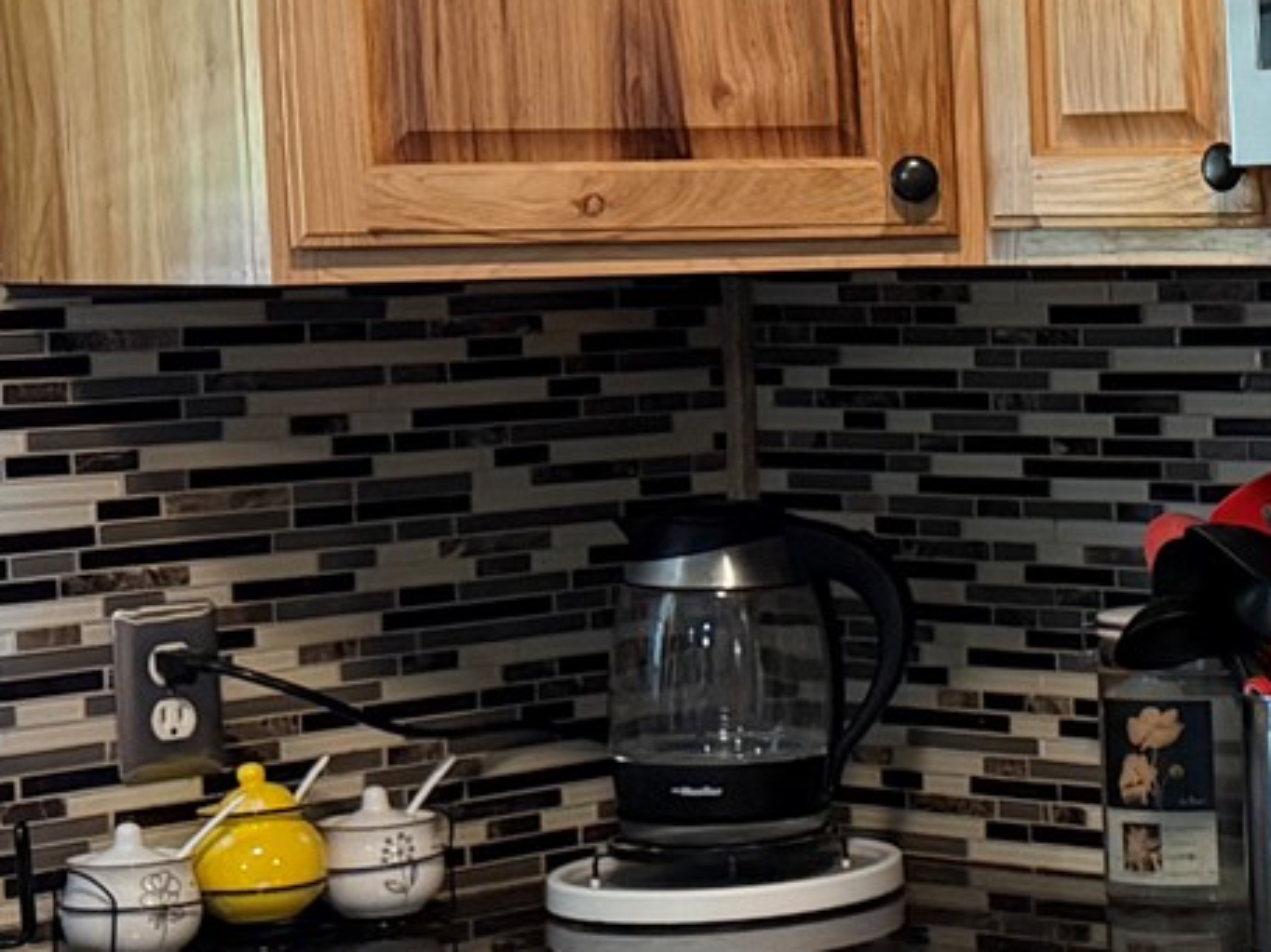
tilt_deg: -3.5
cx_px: 1835
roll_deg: +1.7
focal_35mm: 108
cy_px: 497
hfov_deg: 16.7
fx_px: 3964
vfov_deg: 13.7
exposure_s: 1/60
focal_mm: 6.76
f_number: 1.78
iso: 640
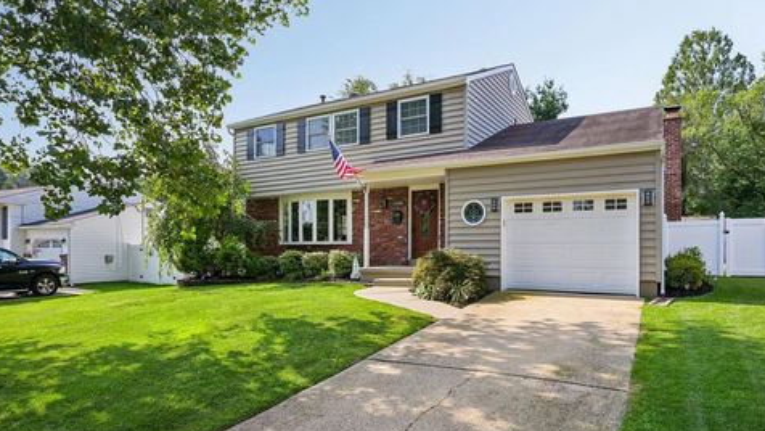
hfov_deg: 81.2
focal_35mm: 22
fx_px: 446
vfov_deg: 51.5
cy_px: 229
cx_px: 395
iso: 400
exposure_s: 1/200
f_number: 11
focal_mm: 20
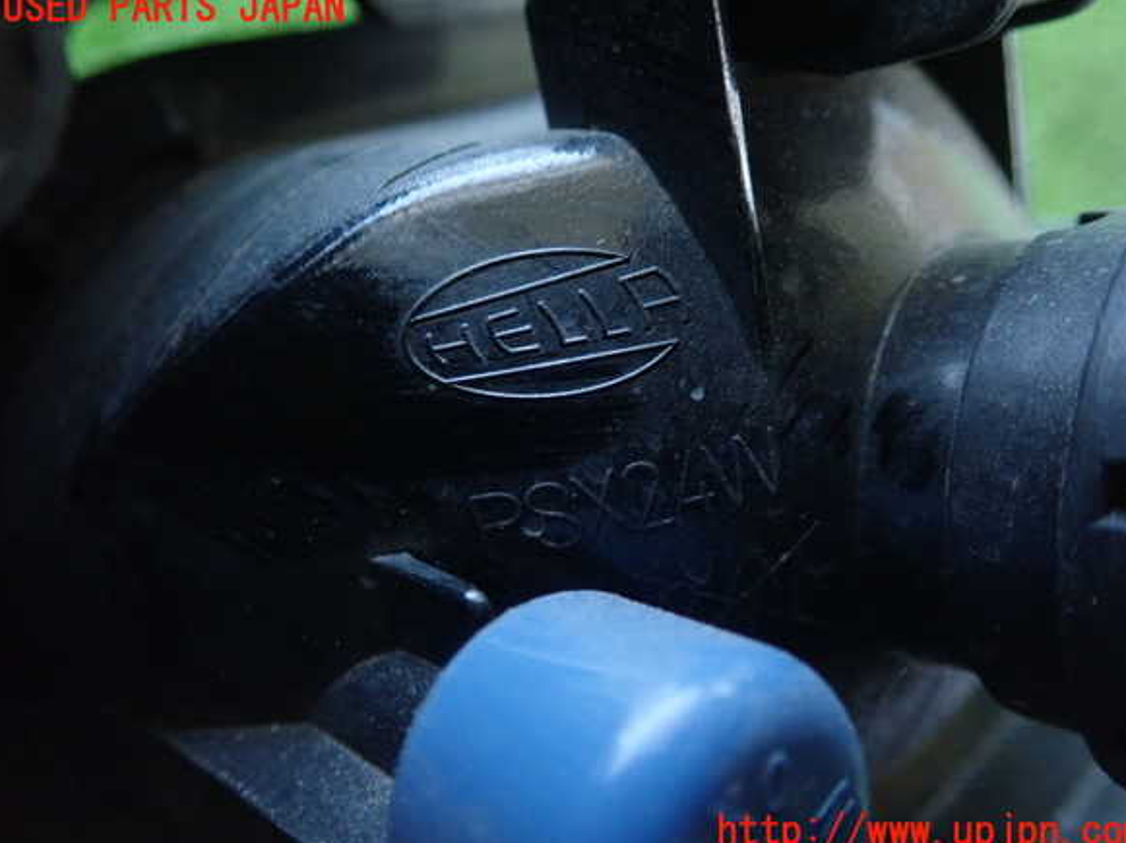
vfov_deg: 45.4
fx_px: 1008
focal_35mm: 31
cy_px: 421
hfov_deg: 58.4
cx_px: 574
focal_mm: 5.5
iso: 1000
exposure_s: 1/30
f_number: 2.3
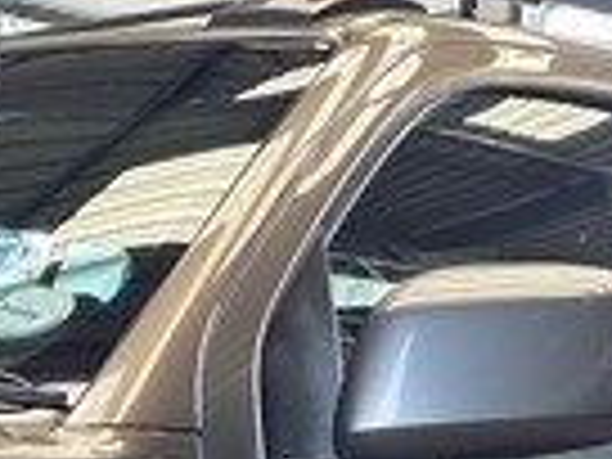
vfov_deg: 8.4
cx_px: -324
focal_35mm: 173
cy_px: 724
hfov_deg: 11.0
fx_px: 3059
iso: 100
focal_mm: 6.25
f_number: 1.7
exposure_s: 1/180
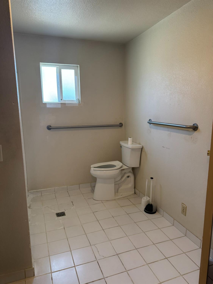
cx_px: 106
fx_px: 197
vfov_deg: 71.6
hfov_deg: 56.8
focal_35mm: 24
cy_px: 142
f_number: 1.78
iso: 160
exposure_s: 1/60
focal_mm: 6.76
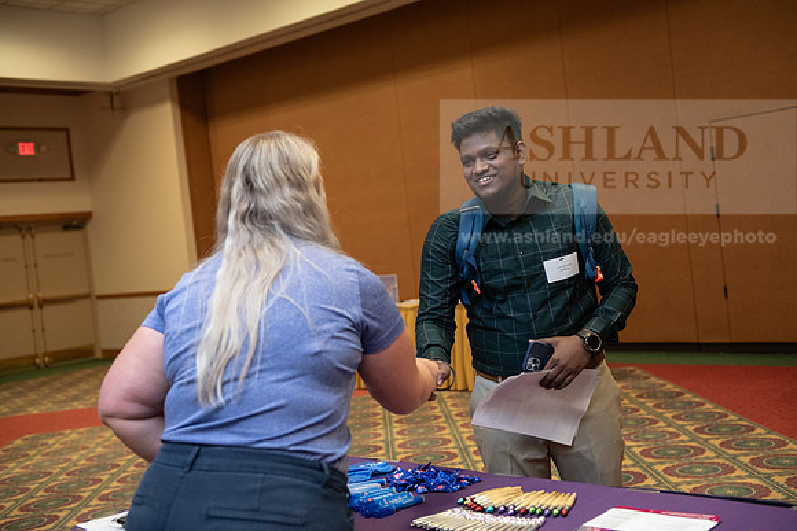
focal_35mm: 48
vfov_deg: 28.1
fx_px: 1063
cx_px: 398
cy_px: 266
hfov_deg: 41.1
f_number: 3.2
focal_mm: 48
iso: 1250
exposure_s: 1/200
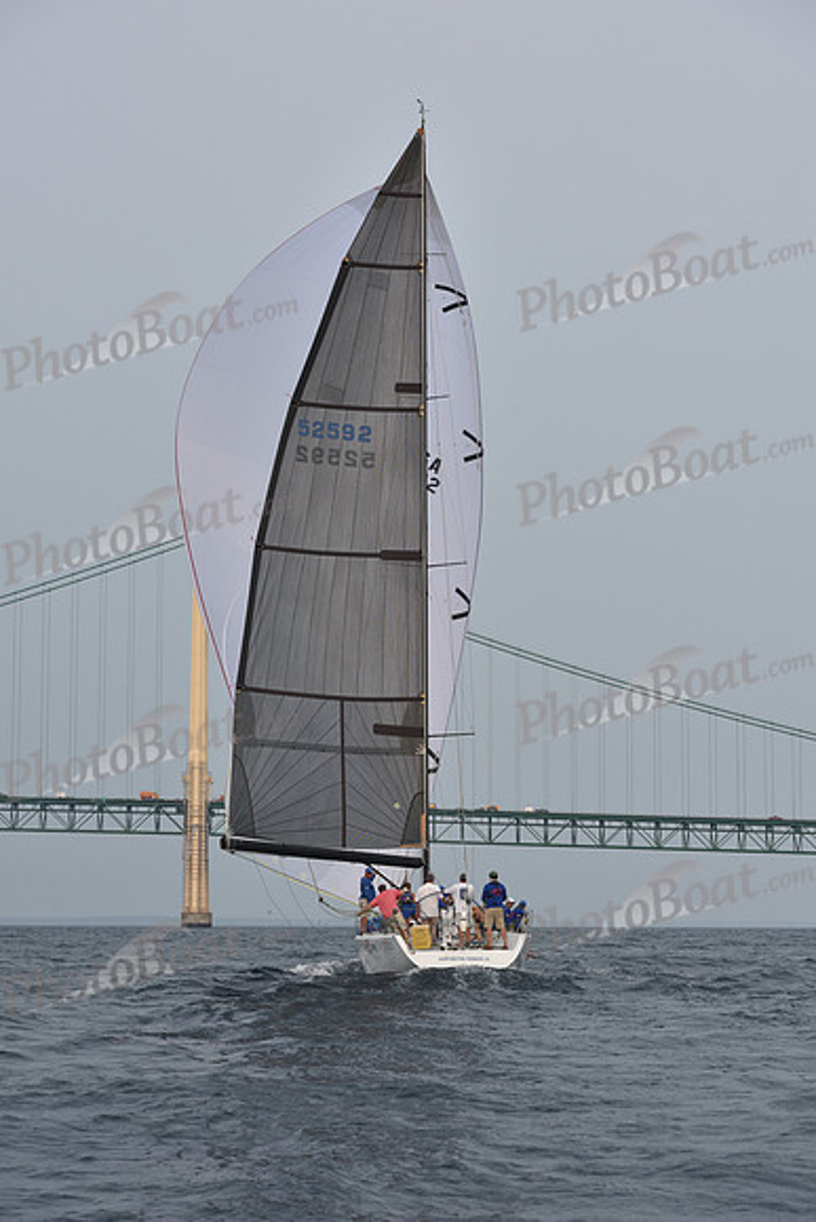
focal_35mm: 80
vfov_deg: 25.4
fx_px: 2718
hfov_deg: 17.1
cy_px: 611
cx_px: 408
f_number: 7.1
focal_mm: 80
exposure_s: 1/1000
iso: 250
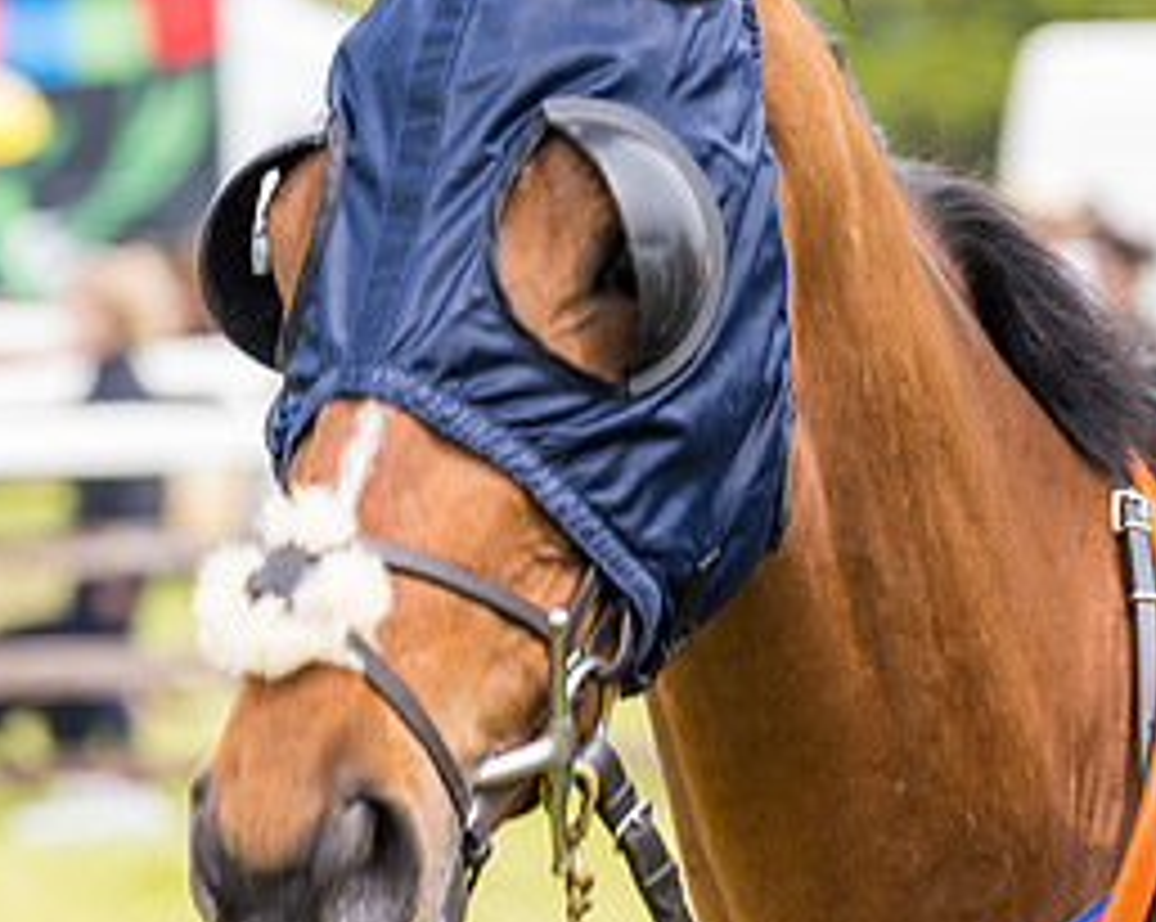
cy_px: 315
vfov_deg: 4.6
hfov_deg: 5.8
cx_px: 1122
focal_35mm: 333
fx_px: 11380
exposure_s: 1/200
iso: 50
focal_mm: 135
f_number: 4.5
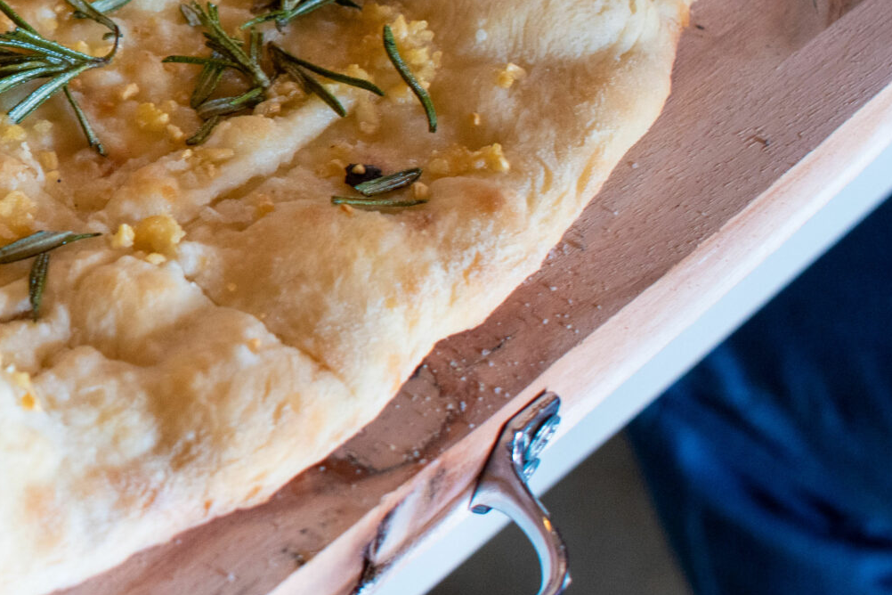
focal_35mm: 115
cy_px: 3
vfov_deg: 11.8
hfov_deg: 16.9
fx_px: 2849
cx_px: -210
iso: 400
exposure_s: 1/60
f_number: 4.2
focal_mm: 30
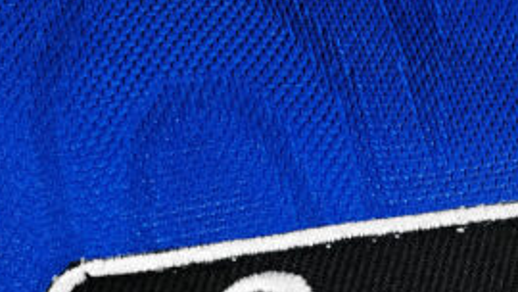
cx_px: 365
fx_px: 1827
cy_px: 386
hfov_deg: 16.1
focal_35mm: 133
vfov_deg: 9.0
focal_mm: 5.58
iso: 125
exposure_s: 1/100
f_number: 1.8
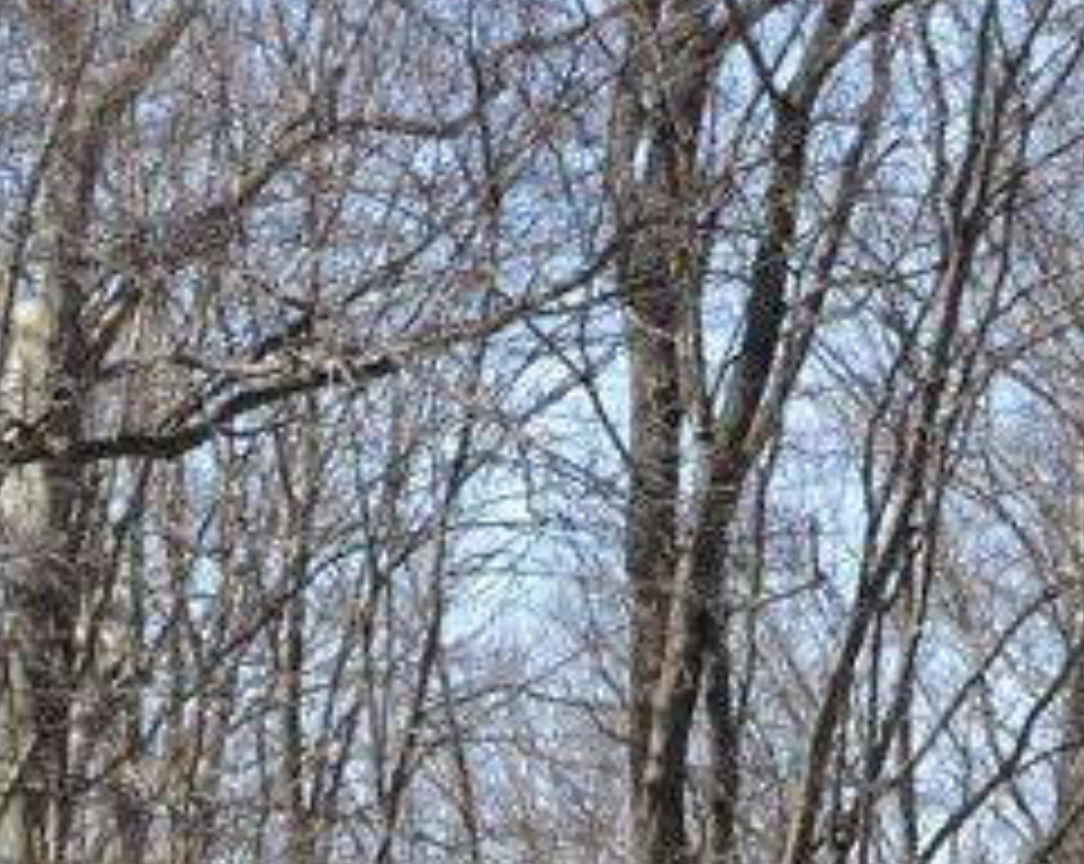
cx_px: -1115
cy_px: 1721
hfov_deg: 4.4
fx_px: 13997
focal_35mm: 437
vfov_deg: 3.5
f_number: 22
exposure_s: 1/100
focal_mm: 70
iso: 720
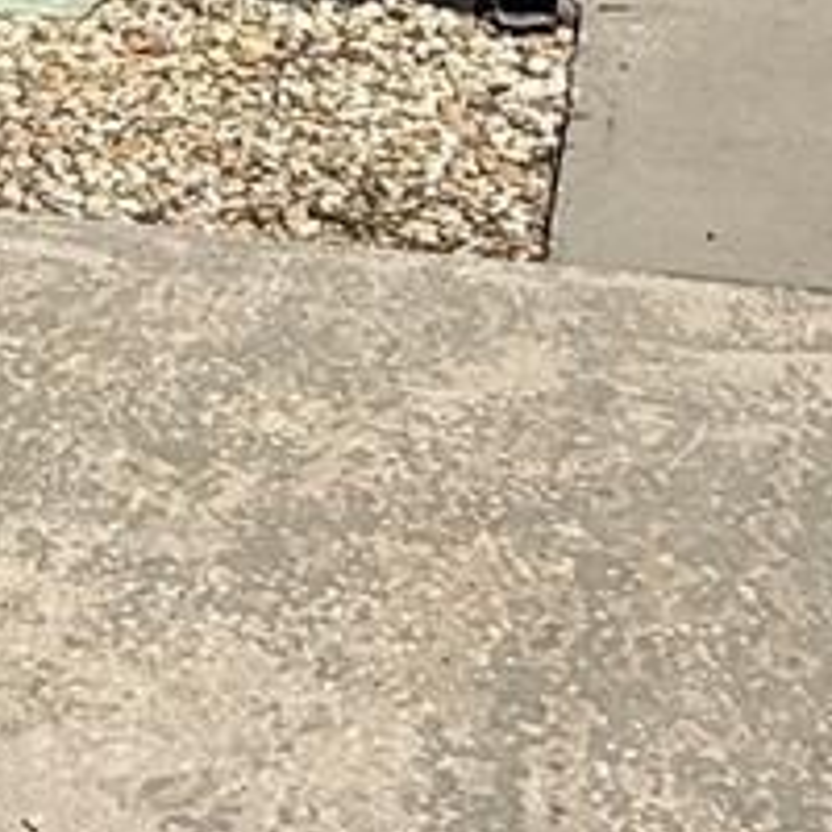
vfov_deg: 15.3
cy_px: -641
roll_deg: +0.7
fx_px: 2692
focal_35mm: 99
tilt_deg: -0.7
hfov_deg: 16.8
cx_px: -158
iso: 50
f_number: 2.2
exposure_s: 1/5618
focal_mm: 2.22
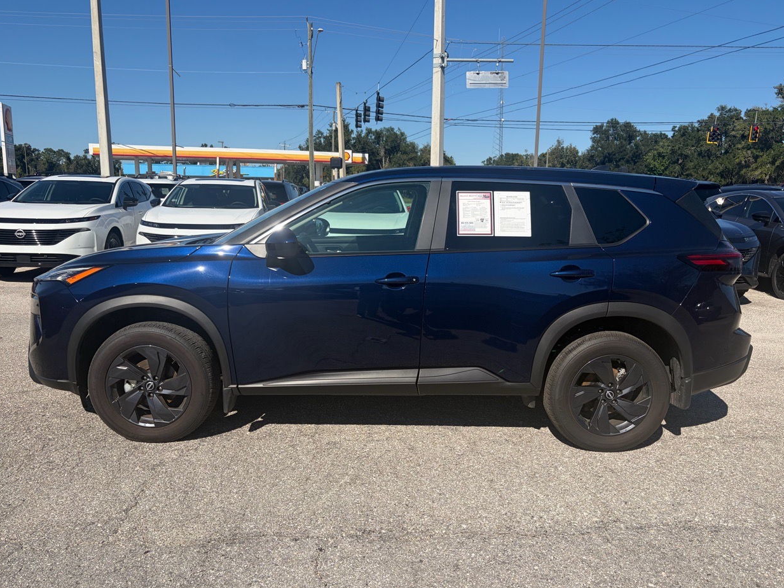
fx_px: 611
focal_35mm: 27
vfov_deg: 51.3
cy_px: 295
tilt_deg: -8.0
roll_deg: -1.3
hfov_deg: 65.3
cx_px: 389
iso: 64
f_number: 1.6
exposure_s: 1/6329
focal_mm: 5.96
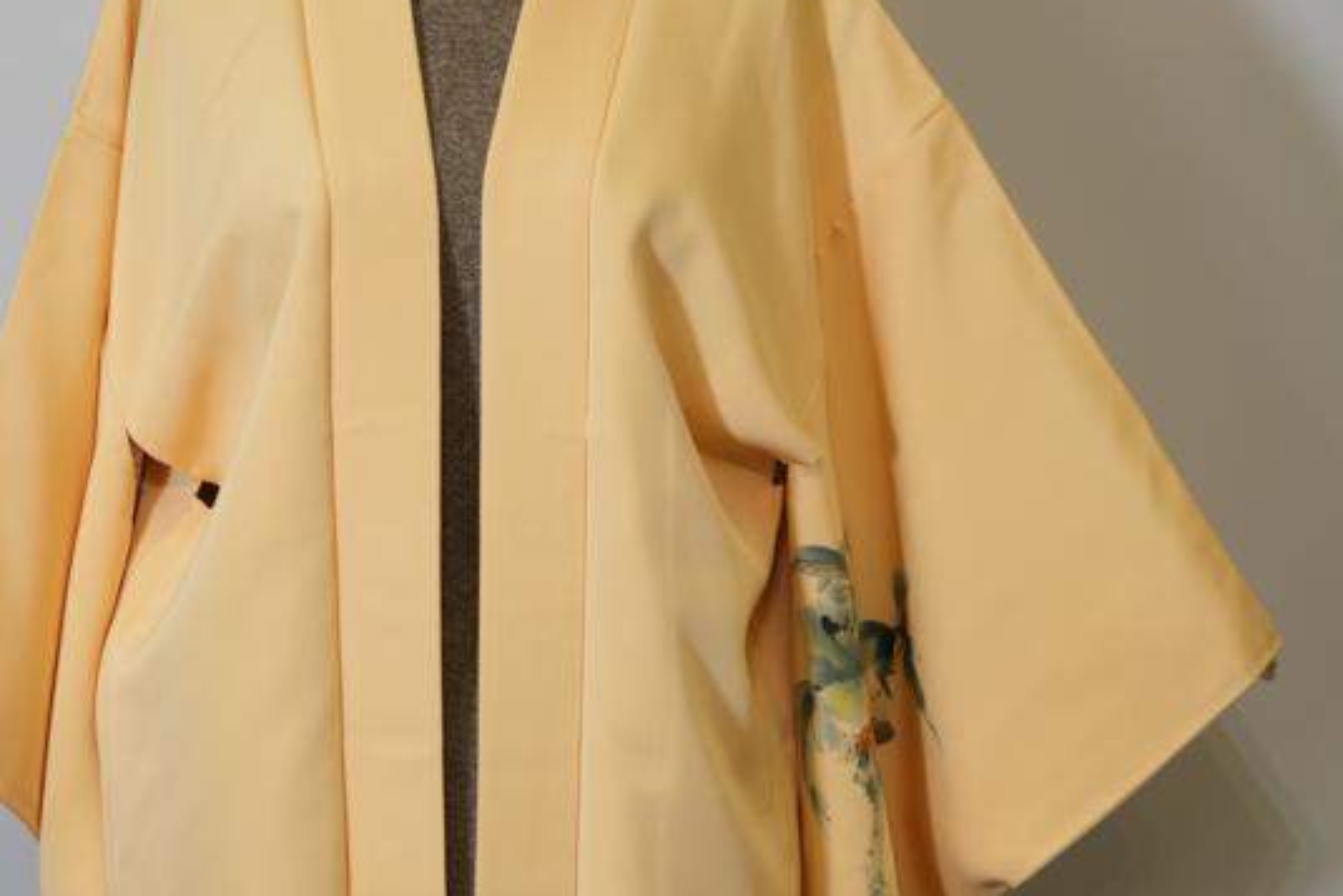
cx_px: 437
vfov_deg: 8.7
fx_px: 5896
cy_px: 563
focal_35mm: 158
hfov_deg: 13.0
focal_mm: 78
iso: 320
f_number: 4
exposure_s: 1/80
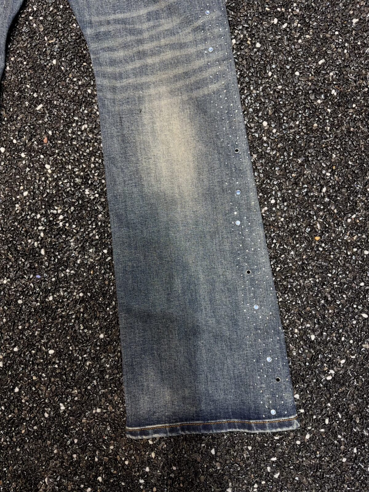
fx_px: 341
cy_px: 246
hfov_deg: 56.8
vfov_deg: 71.6
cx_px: 184
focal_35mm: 24
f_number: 1.78
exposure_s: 1/196
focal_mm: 6.76
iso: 64
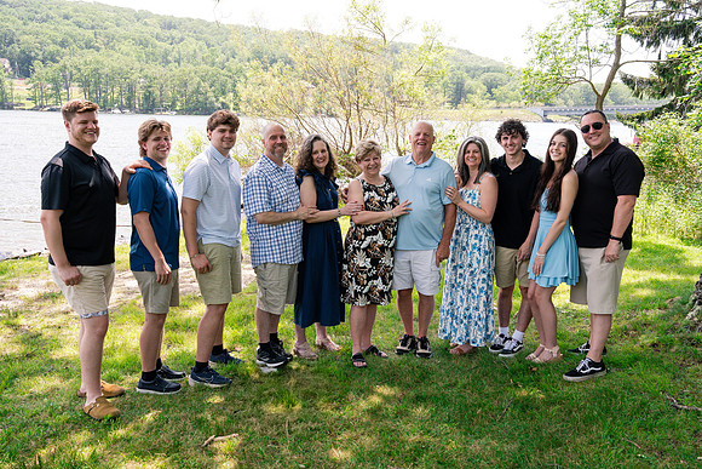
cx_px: 351
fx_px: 624
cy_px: 234
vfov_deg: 41.1
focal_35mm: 32
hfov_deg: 58.7
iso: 640
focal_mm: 32
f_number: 8
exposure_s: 1/250
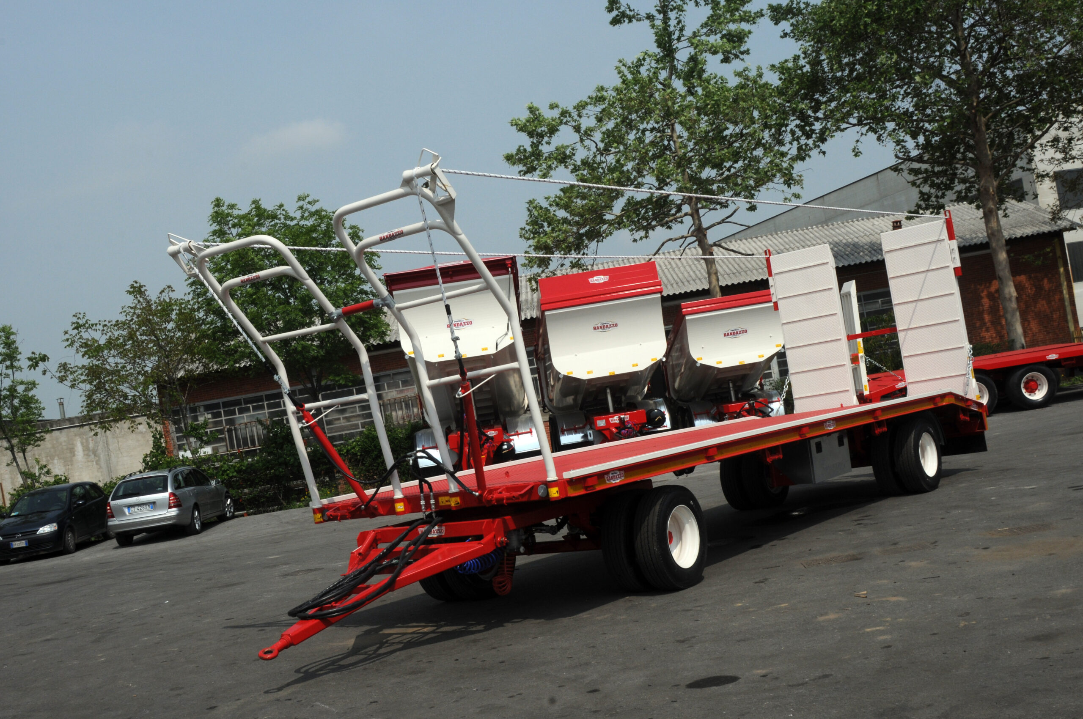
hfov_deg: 46.5
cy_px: 360
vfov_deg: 31.8
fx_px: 1262
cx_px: 542
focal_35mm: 42
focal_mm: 28
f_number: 11
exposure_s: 1/400
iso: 200
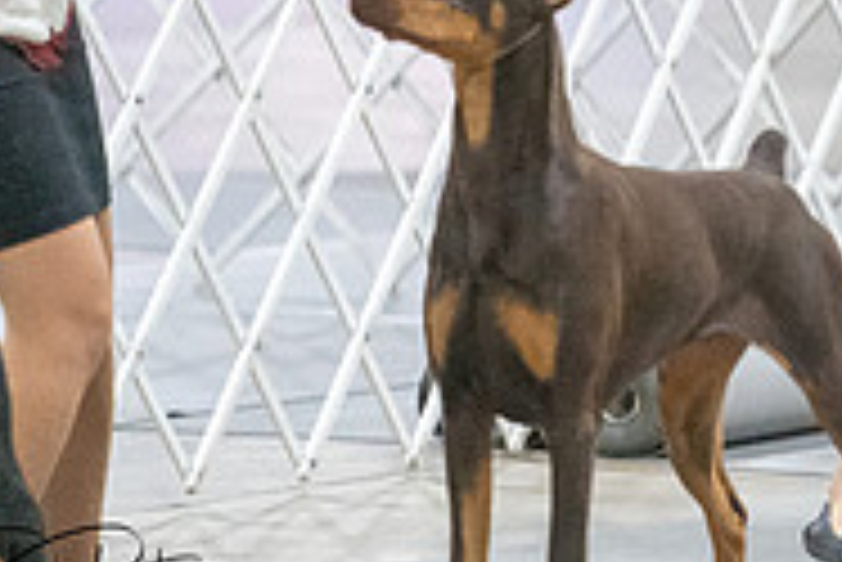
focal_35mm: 621
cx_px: 1238
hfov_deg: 3.3
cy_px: -182
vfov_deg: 2.2
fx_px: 14535
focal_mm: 200
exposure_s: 1/400
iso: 12800
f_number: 3.2
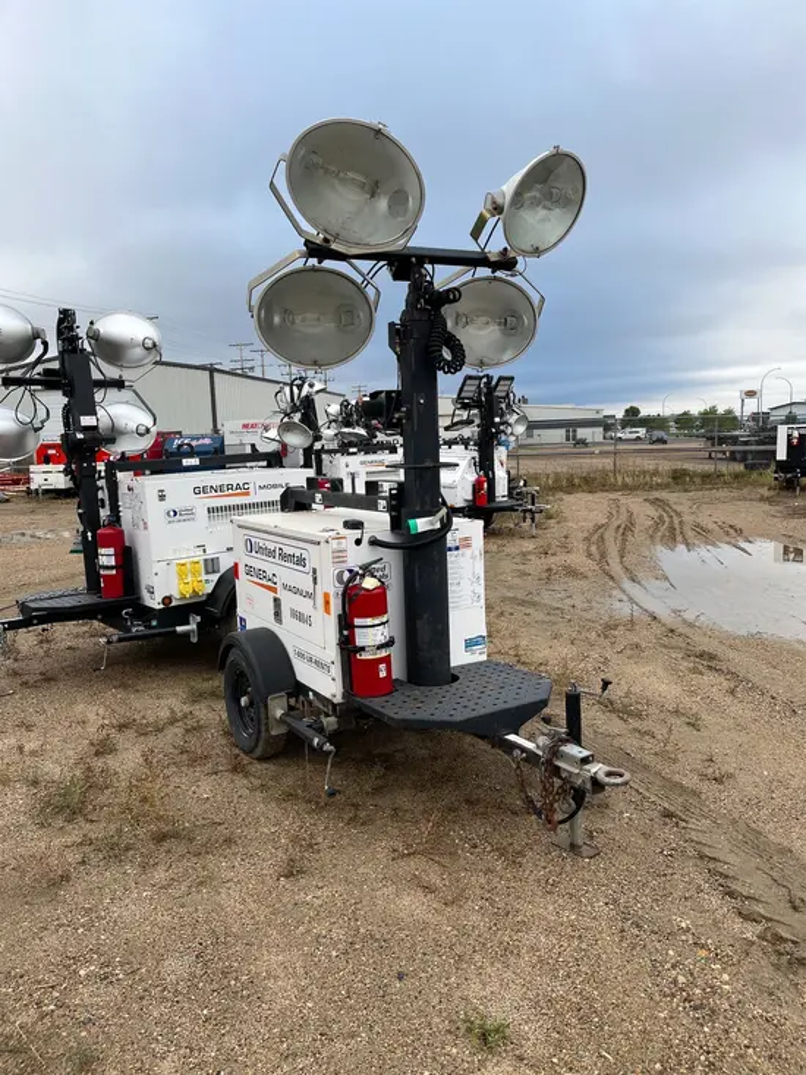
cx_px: 403
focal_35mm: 26
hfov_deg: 53.1
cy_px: 538
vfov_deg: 67.3
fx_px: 807
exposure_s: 1/510
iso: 50
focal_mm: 5.1
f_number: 1.6
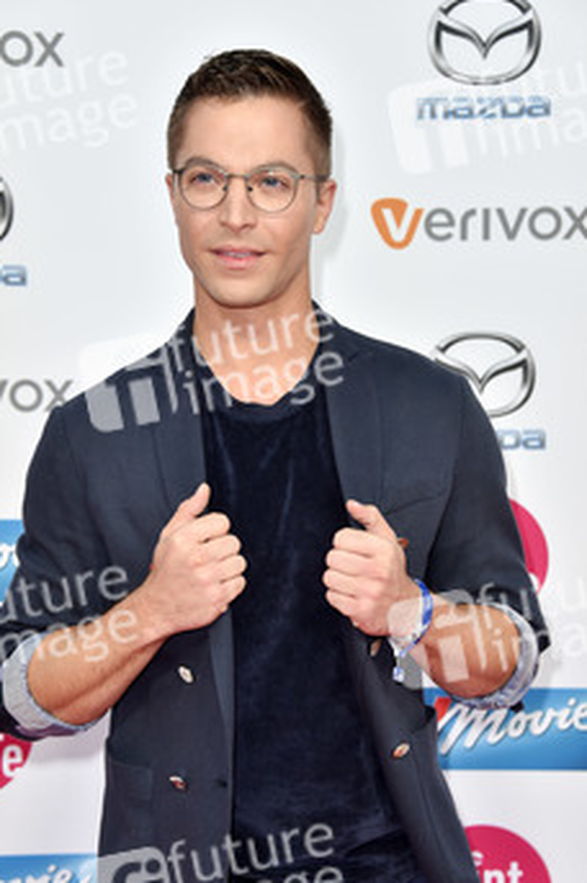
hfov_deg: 13.8
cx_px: 286
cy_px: 499
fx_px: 2426
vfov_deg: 20.6
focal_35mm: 99
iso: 800
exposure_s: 1/160
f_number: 5.6
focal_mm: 85
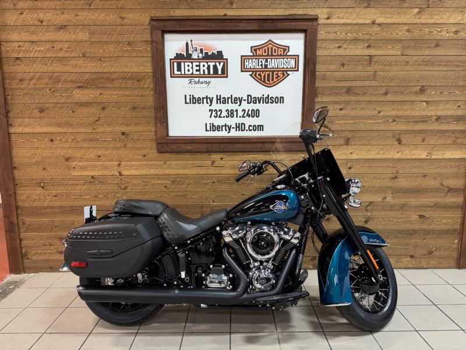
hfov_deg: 71.6
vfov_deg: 56.8
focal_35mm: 24
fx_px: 323
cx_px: 233
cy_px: 175
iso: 320
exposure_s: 1/60
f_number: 1.78
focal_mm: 6.76
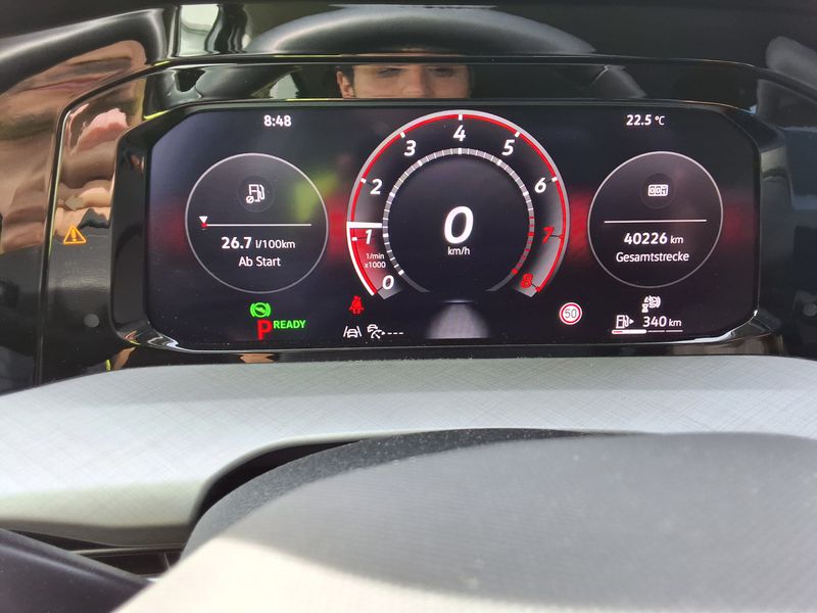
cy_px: 306
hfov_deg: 63.4
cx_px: 408
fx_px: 661
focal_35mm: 28
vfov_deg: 49.7
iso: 40
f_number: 1.9
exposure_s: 1/100
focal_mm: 2.91
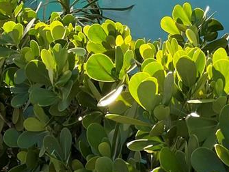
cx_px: 170
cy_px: -158
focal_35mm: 124
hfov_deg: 15.8
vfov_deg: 11.0
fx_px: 821
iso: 32
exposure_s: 1/369
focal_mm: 4.2
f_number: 1.6
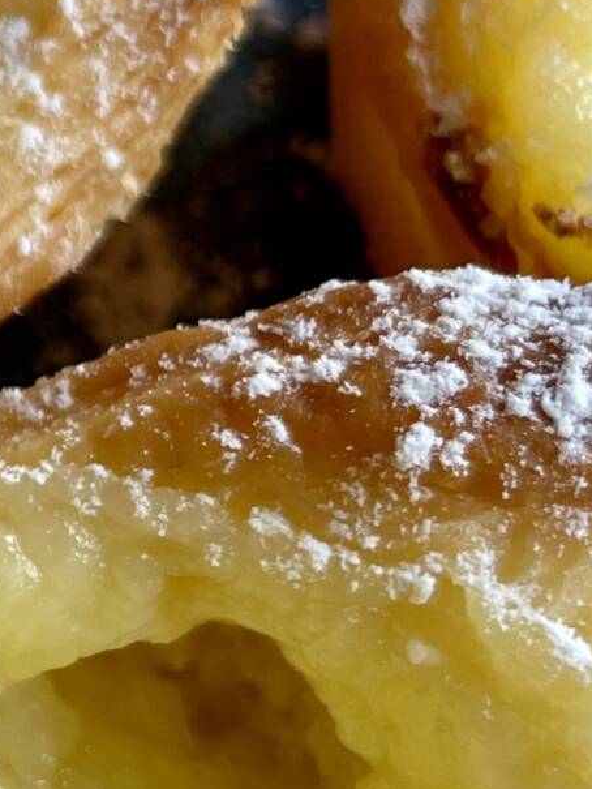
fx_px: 2507
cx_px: -531
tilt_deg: -56.1
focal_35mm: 110
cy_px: 274
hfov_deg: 12.2
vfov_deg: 17.8
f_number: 1.6
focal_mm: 4.2
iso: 64
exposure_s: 1/121
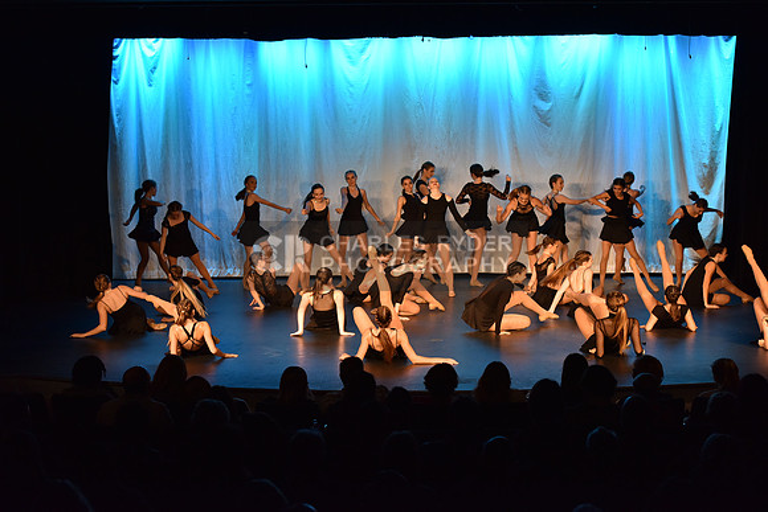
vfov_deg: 18.2
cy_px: 256
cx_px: 384
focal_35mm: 75
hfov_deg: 27.0
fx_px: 1600
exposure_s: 1/320
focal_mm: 75
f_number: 4
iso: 2000
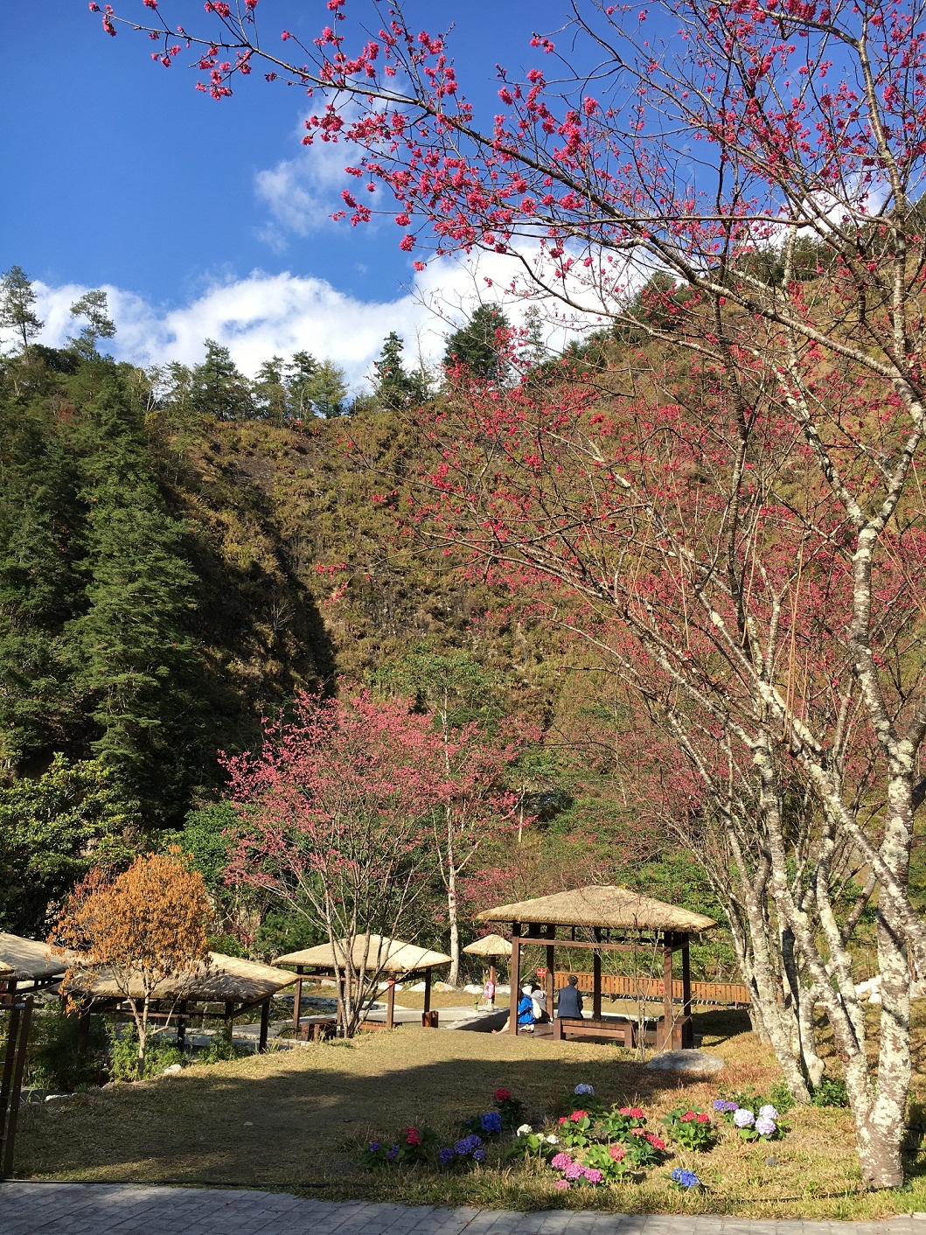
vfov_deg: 61.7
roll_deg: -2.9
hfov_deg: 48.2
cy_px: 618
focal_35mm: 29
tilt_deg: +13.4
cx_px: 463
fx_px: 1034
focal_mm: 4.15
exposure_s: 1/777
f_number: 2.2
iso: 25
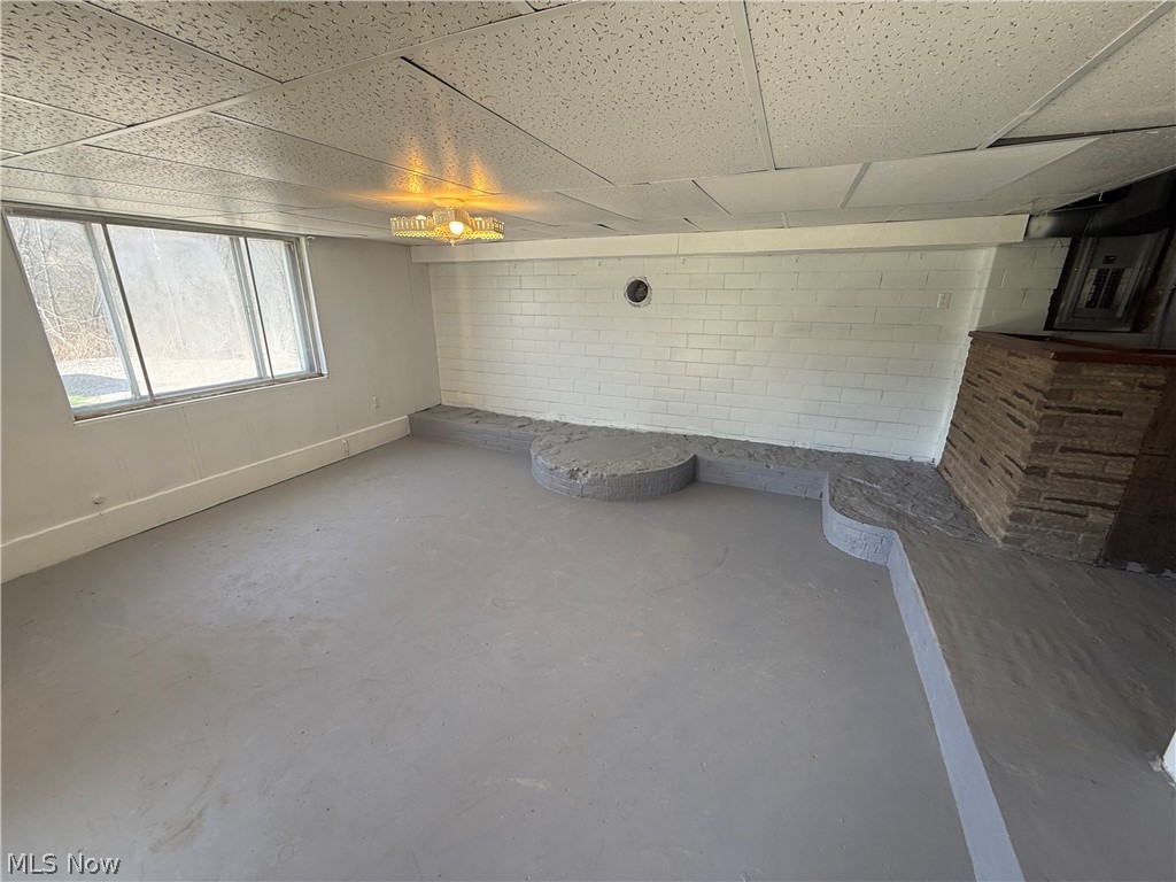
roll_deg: -0.5
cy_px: 441
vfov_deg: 85.7
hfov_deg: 102.1
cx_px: 588
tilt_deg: -17.5
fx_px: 476
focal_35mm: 14
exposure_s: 1/120
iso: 64
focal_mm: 2.22
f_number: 2.2
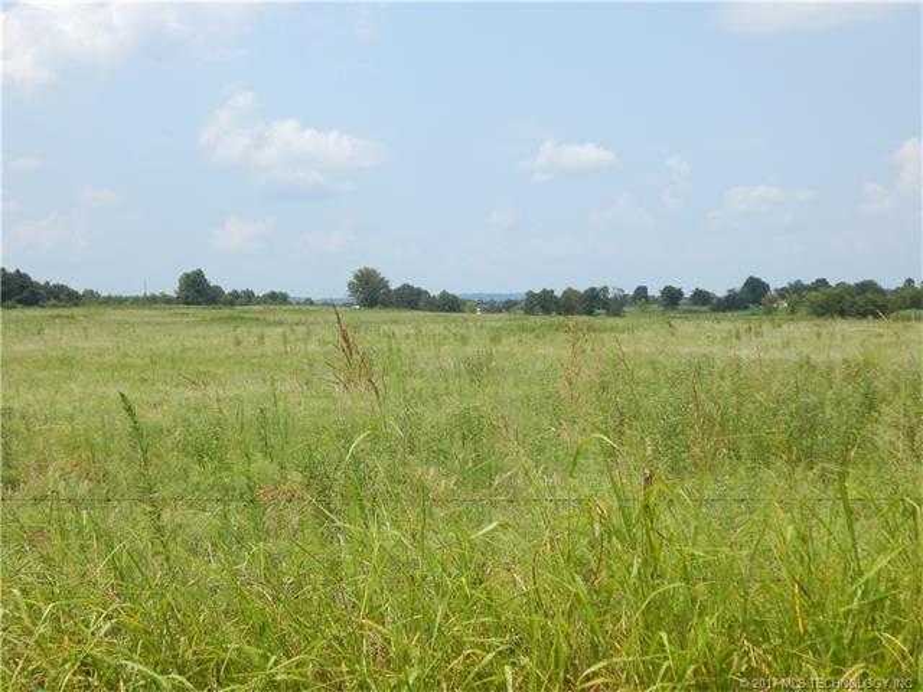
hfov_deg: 43.9
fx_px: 1147
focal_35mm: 43
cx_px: 462
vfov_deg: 33.6
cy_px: 346
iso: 125
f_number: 3.6
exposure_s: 1/1250
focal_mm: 7.7
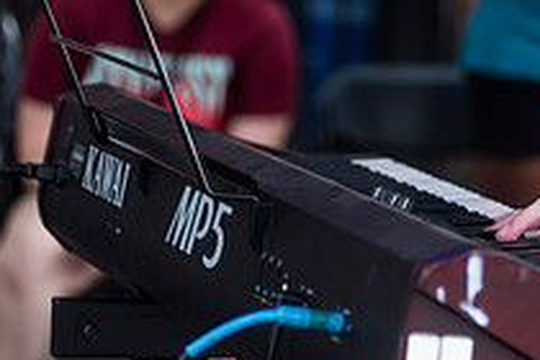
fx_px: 4050
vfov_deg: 5.1
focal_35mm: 270
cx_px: 743
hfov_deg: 7.5
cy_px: -148
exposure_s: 1/160
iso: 200
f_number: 4
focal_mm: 86
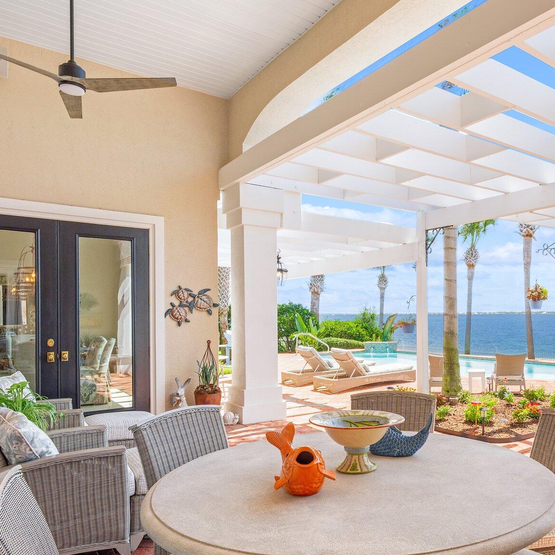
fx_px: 490
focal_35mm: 27
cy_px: 318
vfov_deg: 58.8
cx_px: 411
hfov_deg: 56.4
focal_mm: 18
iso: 250
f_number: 11
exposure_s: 1/125
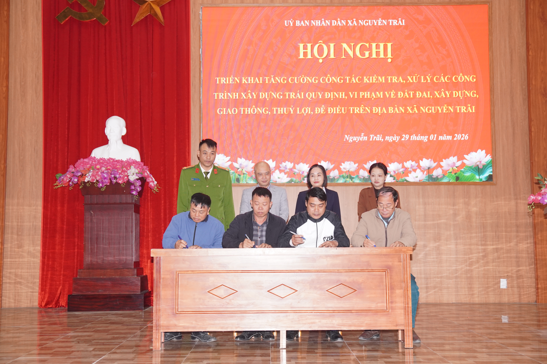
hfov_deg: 45.0
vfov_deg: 30.8
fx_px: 661
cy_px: 182
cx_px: 274
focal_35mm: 44
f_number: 4
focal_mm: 29
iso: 1000
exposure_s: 1/125
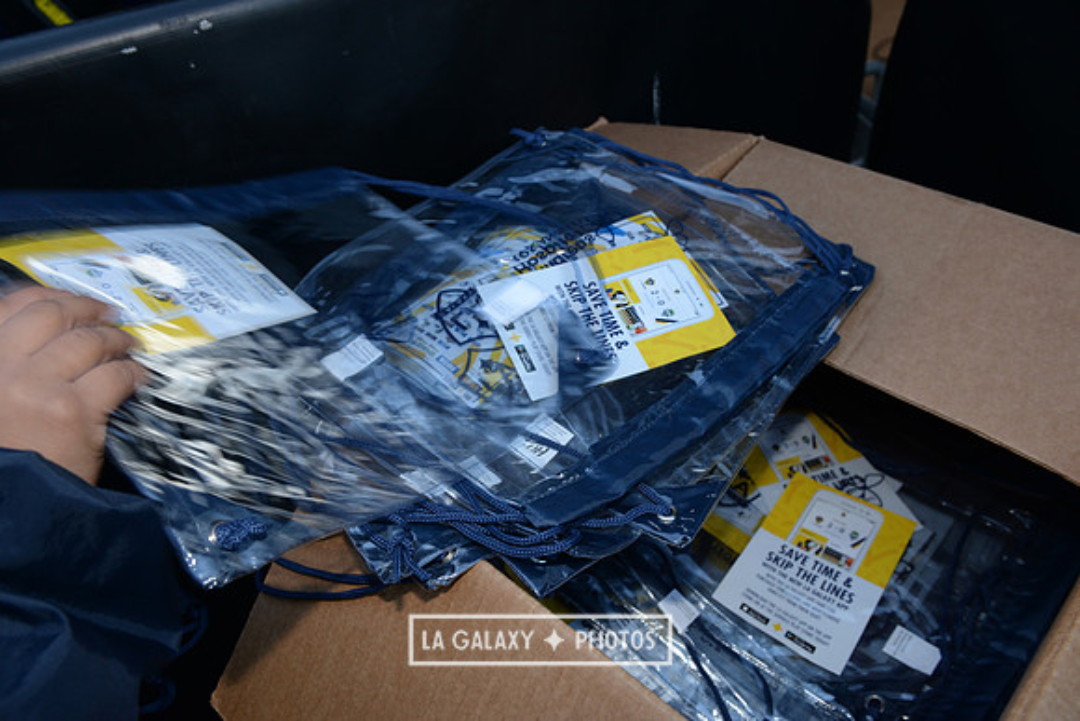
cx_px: 540
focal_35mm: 29
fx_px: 870
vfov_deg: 45.0
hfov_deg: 63.6
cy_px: 360
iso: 800
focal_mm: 29
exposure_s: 1/100
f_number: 7.1
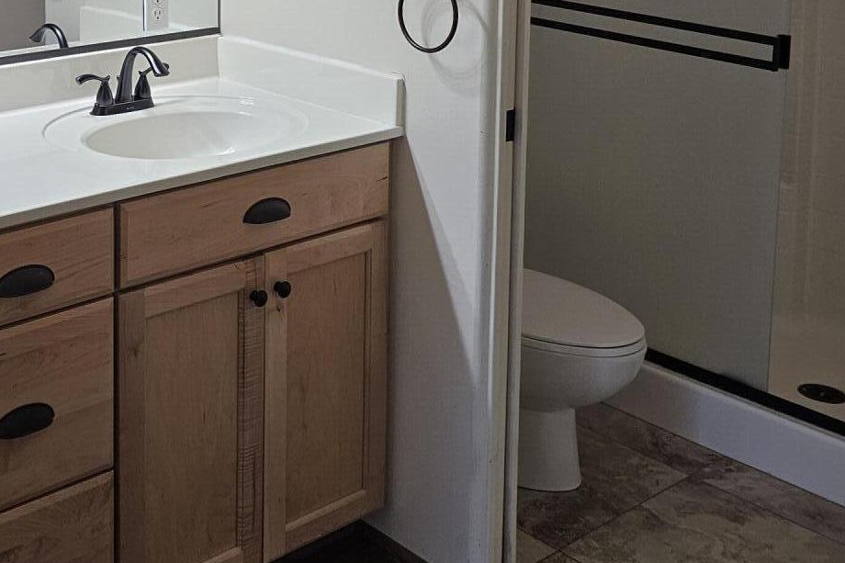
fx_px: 1220
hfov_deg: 36.2
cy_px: -46
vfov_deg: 24.4
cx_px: 106
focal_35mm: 52
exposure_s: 1/120
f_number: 1.7
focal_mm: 6.3
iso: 125
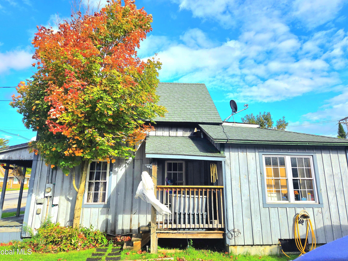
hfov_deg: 71.6
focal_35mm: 24
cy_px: 128
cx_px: 174
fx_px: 241
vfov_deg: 56.8
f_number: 1.8
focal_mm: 5.4
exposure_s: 1/3333
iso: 50
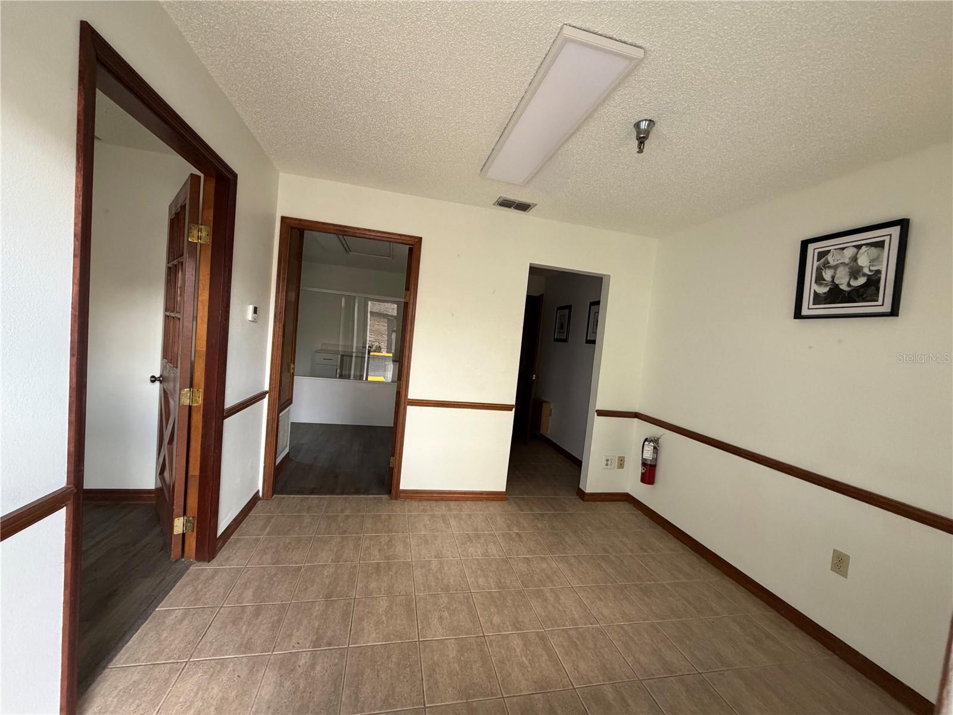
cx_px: 476
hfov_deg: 102.1
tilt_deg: -2.8
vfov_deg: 85.7
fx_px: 385
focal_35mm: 14
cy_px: 358
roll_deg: -5.1
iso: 320
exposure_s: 1/111
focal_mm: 2.22
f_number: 2.2
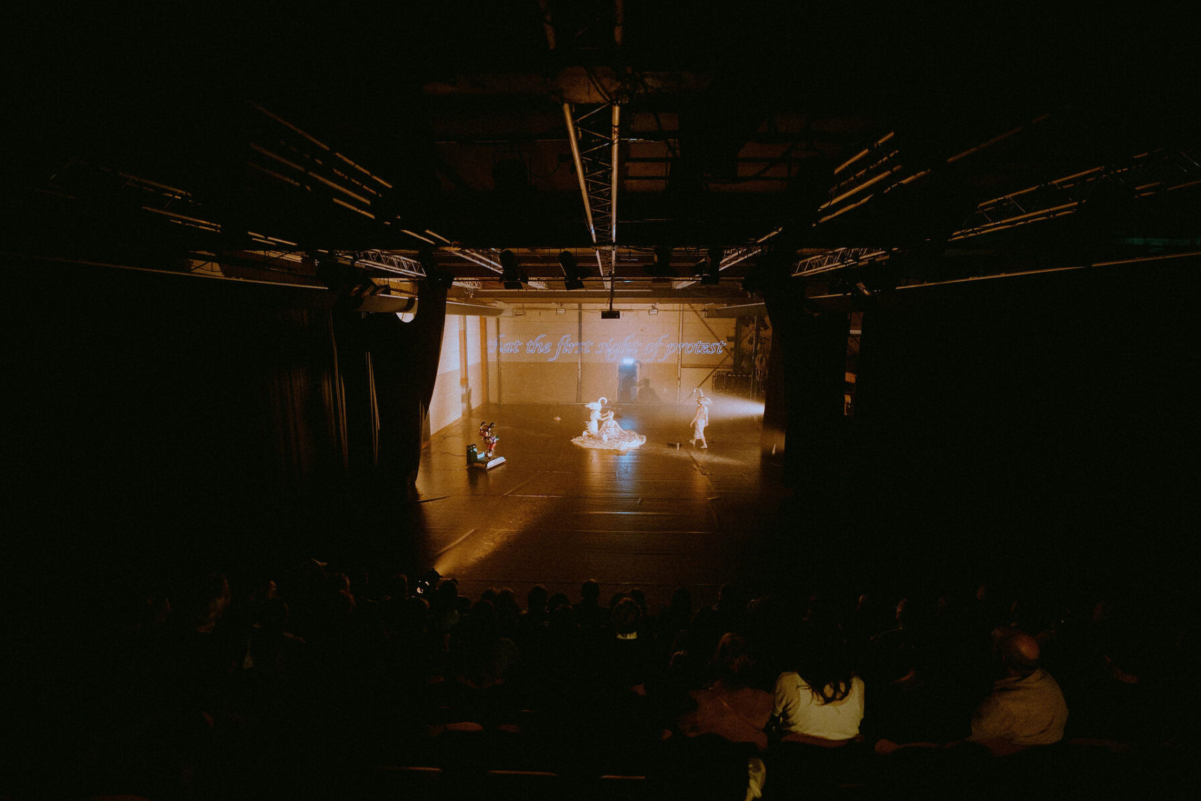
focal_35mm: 15
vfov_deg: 77.3
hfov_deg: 100.4
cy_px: 416
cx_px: 599
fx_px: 500
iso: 640
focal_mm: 14
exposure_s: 1/13
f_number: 1.4
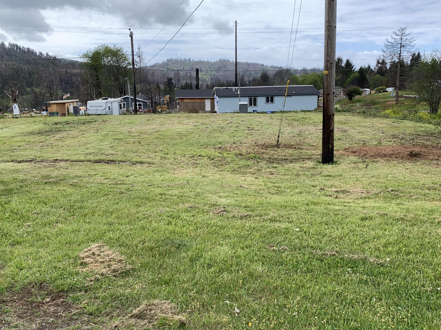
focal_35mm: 32
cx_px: 224
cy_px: 182
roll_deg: +0.5
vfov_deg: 44.1
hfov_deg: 56.8
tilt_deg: -12.2
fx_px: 408
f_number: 1.8
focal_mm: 4.25
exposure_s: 1/1100
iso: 25
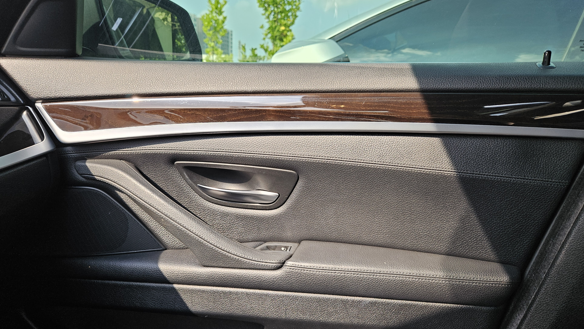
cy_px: 188
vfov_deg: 44.3
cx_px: 288
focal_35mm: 26
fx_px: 403
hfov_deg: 71.9
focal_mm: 5.4
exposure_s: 1/180
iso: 50
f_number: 1.8
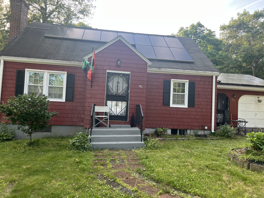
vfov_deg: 53.1
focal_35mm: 26
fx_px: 198
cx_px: 132
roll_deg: -2.3
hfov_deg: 67.3
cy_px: 99
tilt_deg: +1.8
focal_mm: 5.7
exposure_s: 1/397
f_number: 1.5
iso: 50
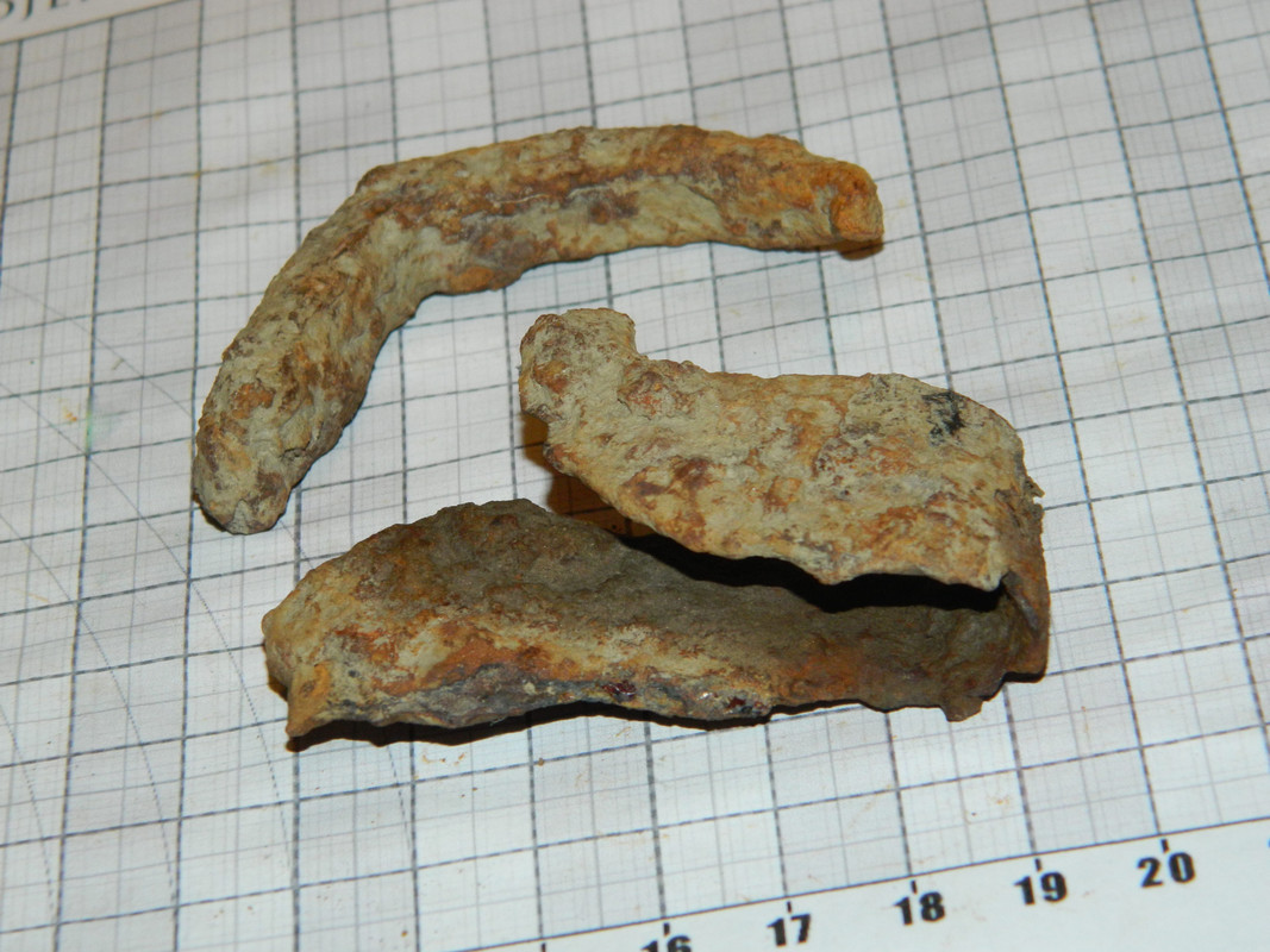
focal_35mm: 103
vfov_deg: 14.4
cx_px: 635
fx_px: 3778
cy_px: 476
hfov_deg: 19.1
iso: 200
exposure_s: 1/60
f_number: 4.5
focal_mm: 18.6
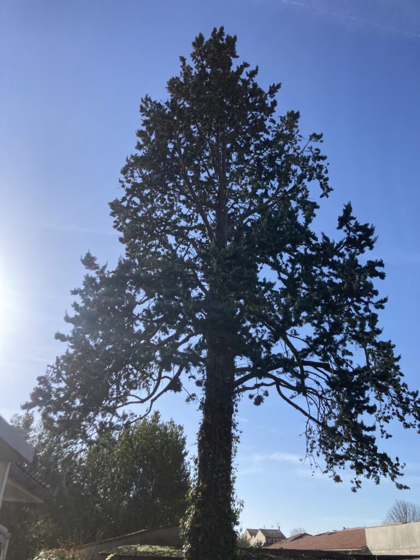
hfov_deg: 49.7
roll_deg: -1.5
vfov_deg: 63.4
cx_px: 210
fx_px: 453
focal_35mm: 28
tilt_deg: +32.1
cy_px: 280
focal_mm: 3.99
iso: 20
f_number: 1.8
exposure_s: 1/2288
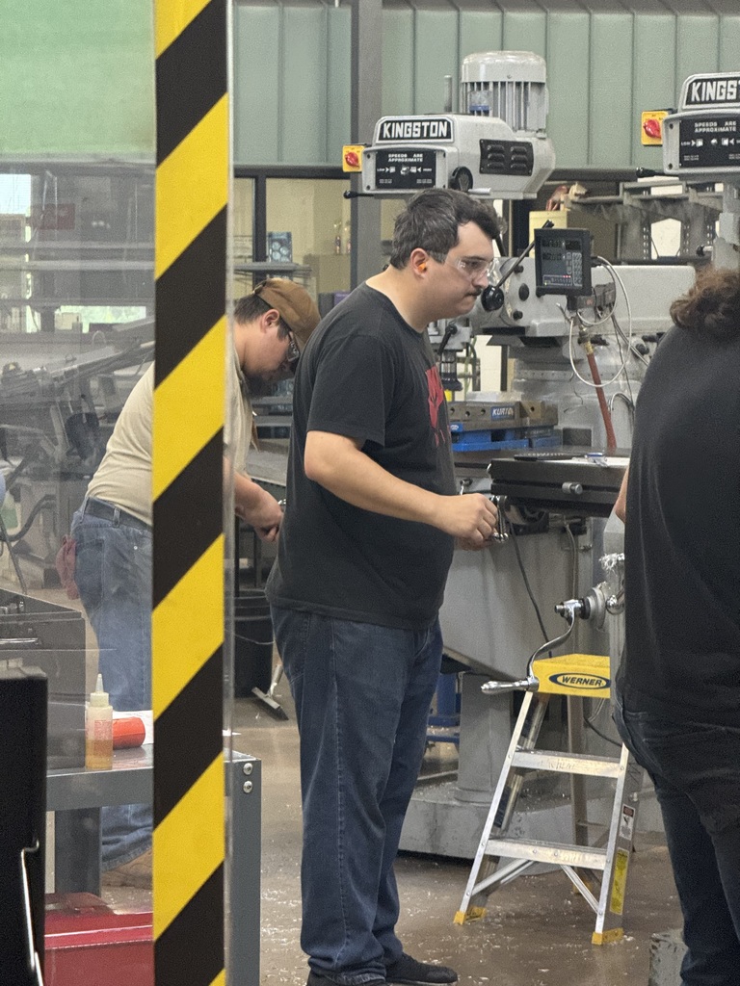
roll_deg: -0.2
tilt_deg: -4.1
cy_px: 493
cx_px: 370
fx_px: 3420
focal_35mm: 120
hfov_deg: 12.3
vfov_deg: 16.4
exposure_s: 1/60
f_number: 2.8
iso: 640
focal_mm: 15.66
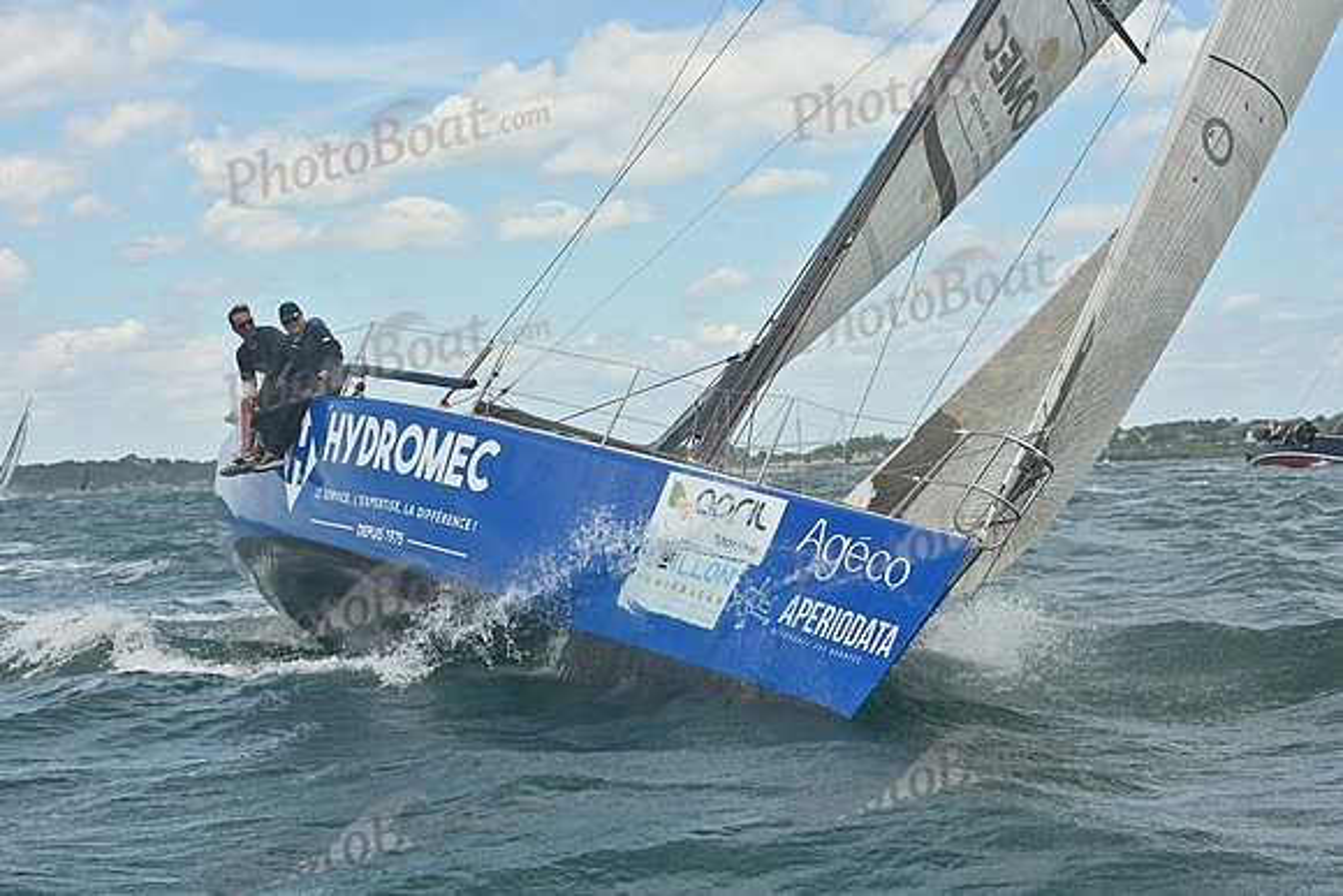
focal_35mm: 86
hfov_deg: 23.6
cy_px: 448
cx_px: 672
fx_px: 3209
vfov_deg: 15.9
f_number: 10
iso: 320
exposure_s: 1/1250
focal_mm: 86
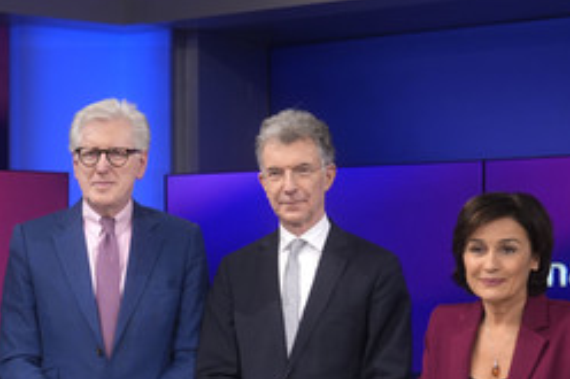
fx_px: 1297
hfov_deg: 24.4
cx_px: 111
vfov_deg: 16.5
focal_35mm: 82
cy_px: 308
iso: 640
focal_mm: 30
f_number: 2.2
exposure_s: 1/250
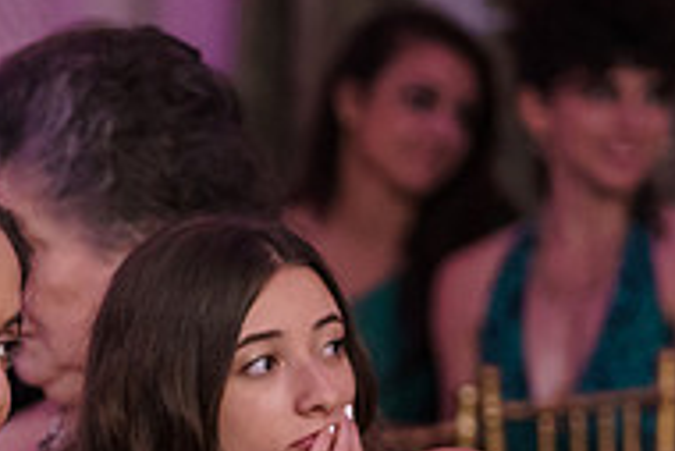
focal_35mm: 457
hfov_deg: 4.5
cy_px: 609
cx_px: -149
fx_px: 8575
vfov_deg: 3.0
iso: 2500
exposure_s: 1/200
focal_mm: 100
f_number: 2.8
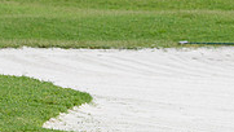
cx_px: 213
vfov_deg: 1.7
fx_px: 4544
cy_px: 138
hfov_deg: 2.9
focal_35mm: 732
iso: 220
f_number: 5.6
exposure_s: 1/2000
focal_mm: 145
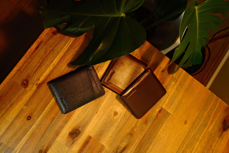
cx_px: 114
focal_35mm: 34
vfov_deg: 38.9
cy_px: 76
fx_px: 216
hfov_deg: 55.8
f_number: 5.6
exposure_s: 1/25
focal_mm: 22.8
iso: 1000
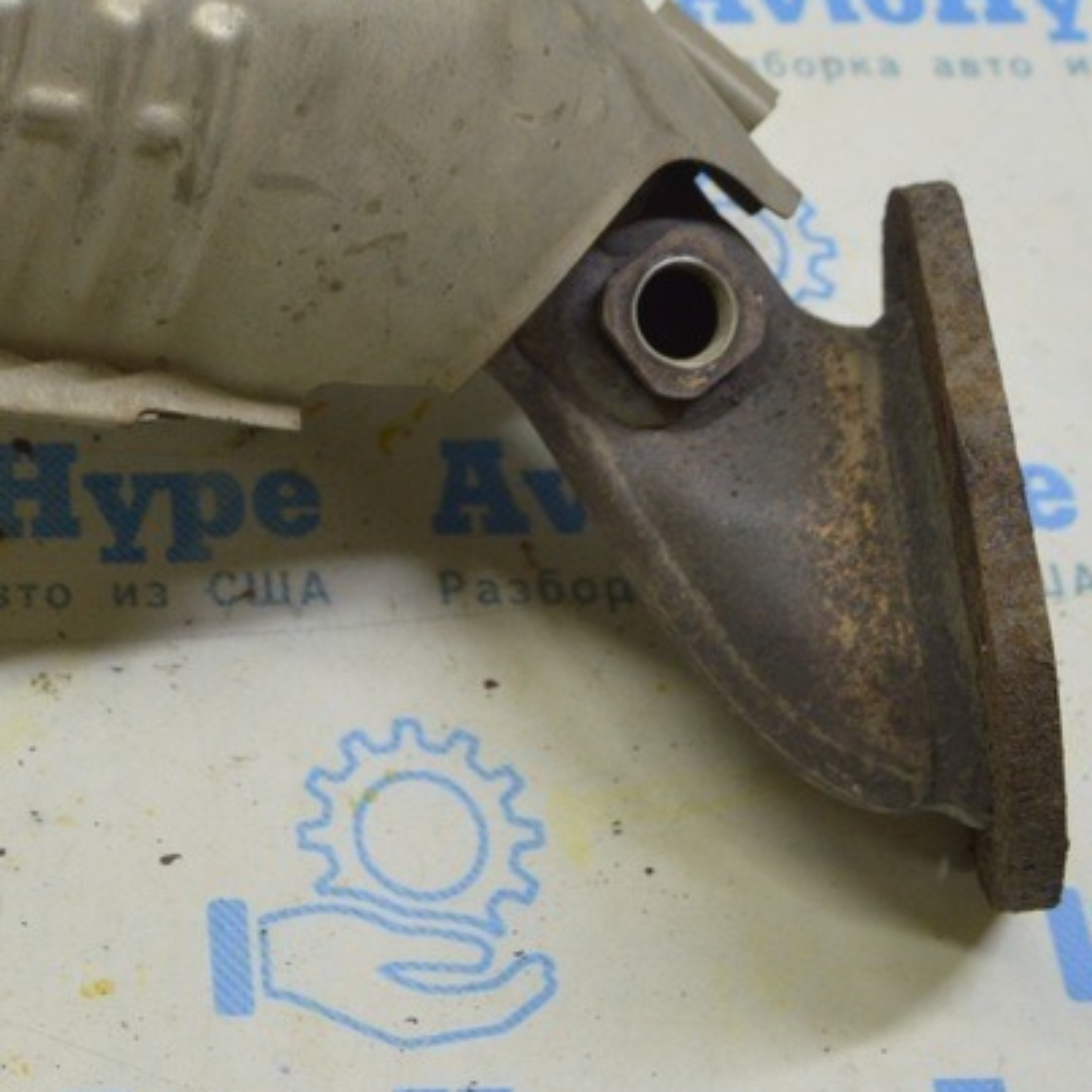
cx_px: -86
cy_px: 191
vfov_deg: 23.9
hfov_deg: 23.0
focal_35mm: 71
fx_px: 2534
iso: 400
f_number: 5.6
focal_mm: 22
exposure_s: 1/25
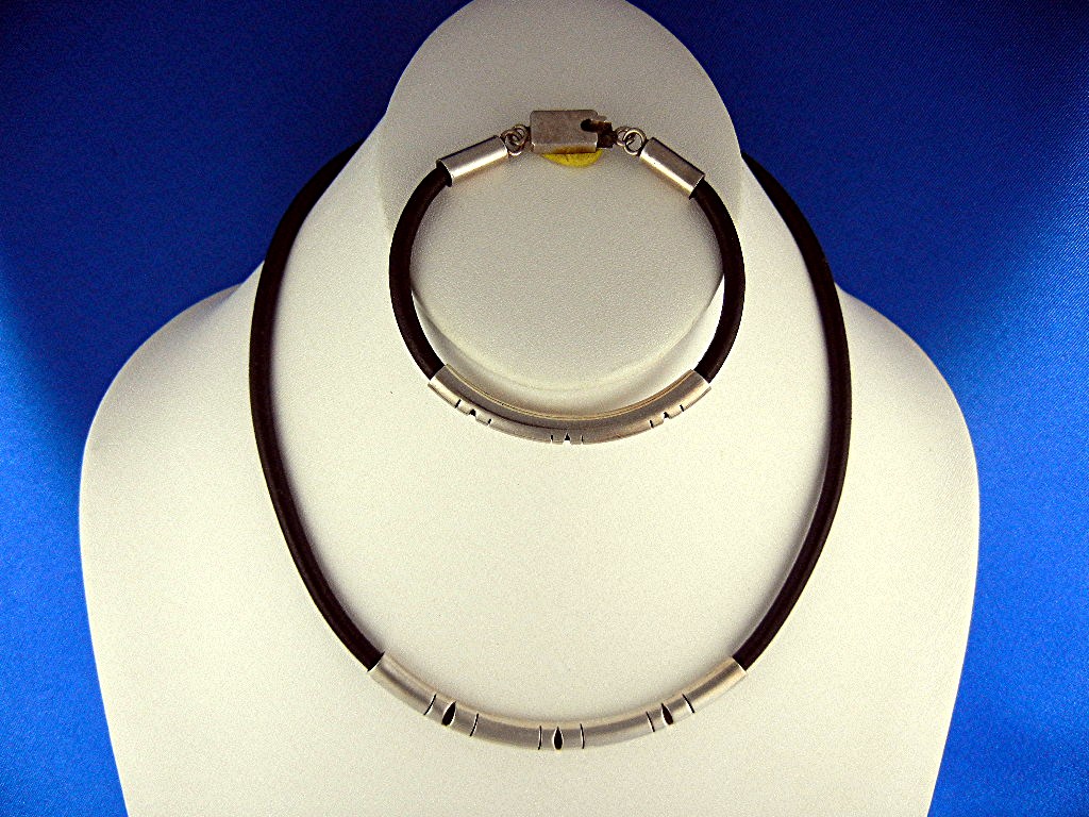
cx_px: 544
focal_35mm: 30
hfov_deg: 60.0
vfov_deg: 46.8
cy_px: 408
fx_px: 944
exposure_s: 1/60
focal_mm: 5.4
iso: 253
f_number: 3.5
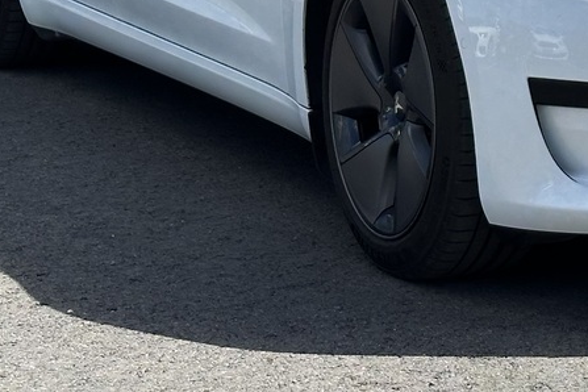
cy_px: -203
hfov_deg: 12.6
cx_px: 616
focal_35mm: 161
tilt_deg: -3.3
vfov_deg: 8.3
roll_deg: -1.1
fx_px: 2629
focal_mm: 6.86
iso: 64
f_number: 1.78
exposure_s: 1/5000
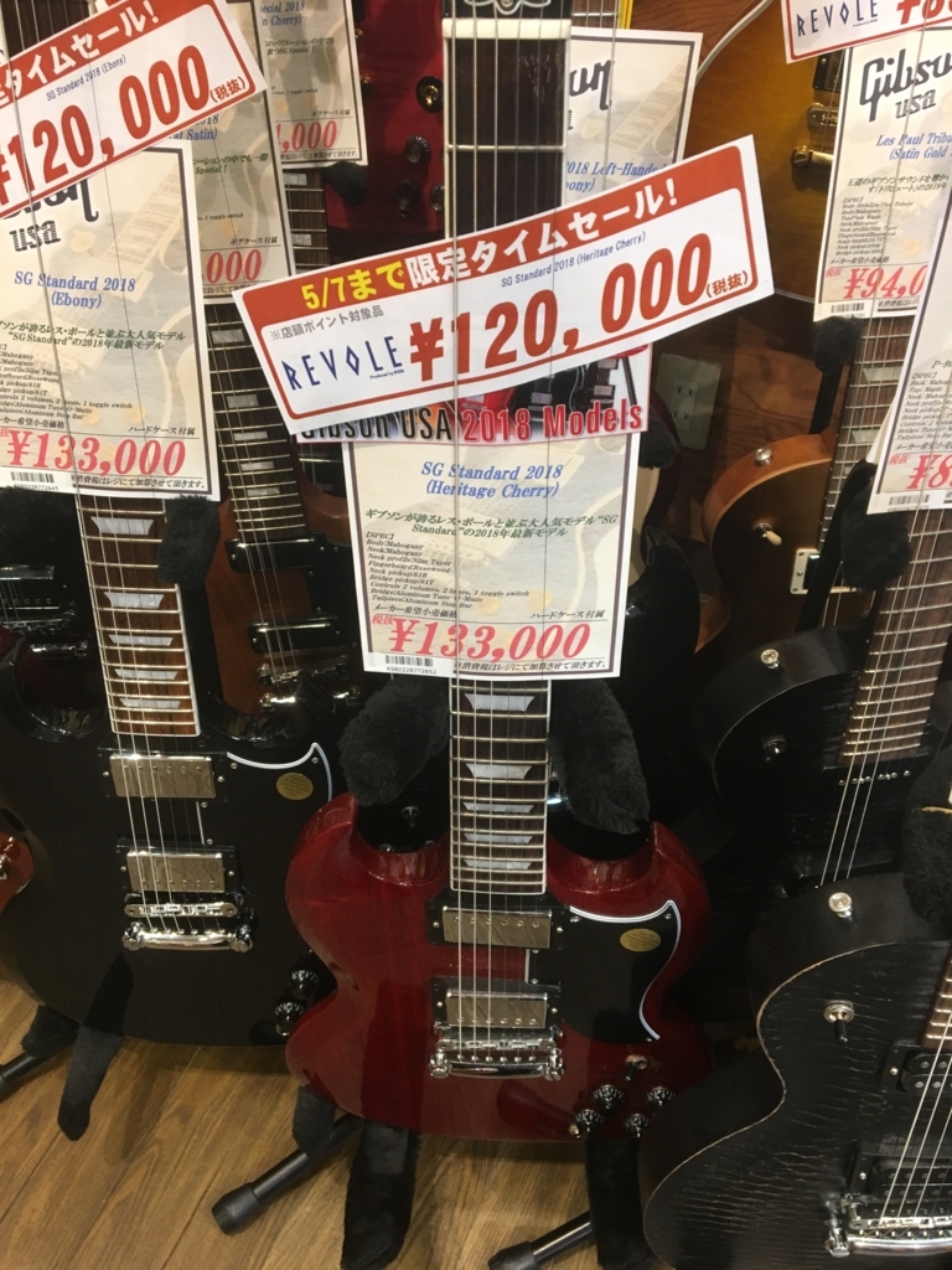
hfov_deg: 48.2
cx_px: 476
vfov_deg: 61.7
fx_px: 1063
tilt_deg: -47.3
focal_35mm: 29
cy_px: 635
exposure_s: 1/30
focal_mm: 4.15
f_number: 2.2
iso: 100
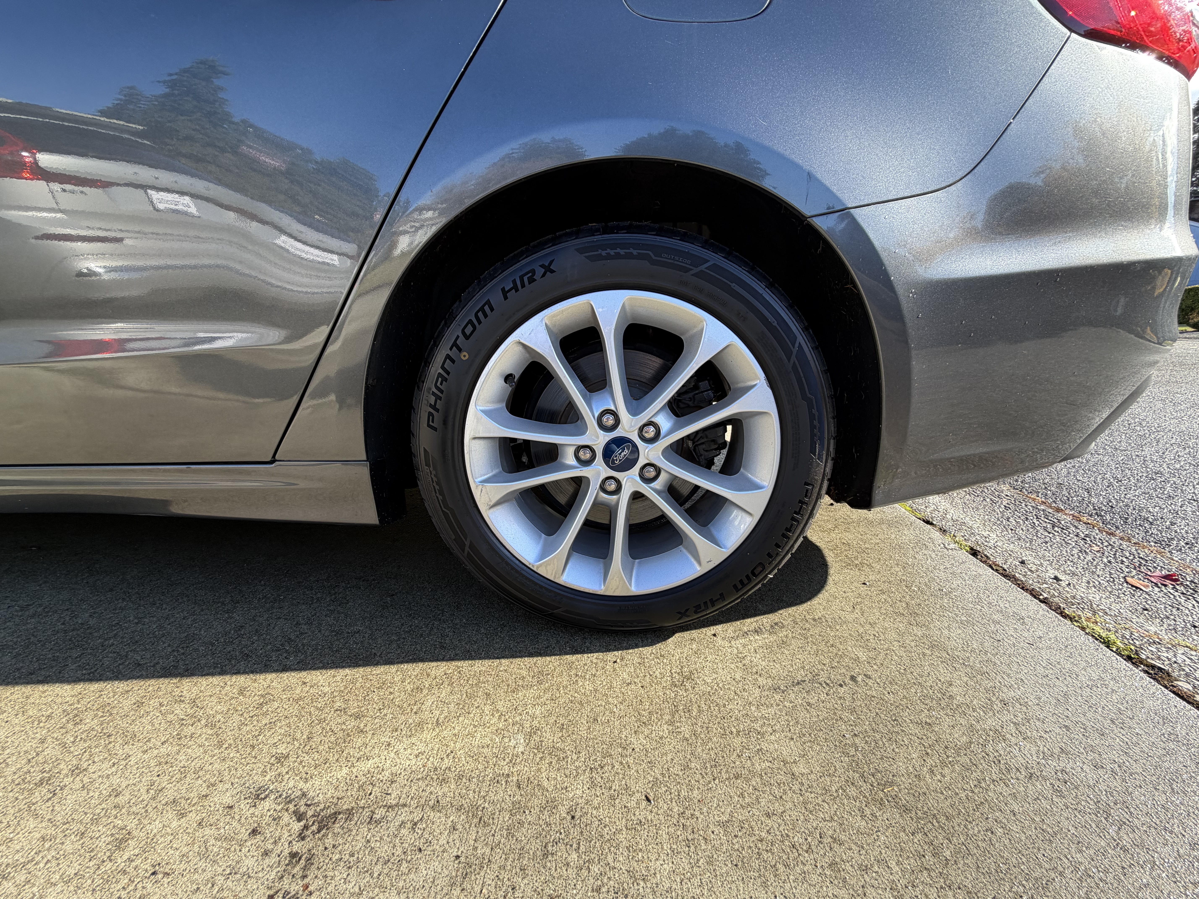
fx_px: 485
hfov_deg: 102.1
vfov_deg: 85.7
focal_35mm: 14
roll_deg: +1.4
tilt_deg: -15.7
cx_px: 600
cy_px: 450
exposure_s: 1/193
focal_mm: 2.22
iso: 40
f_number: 2.2
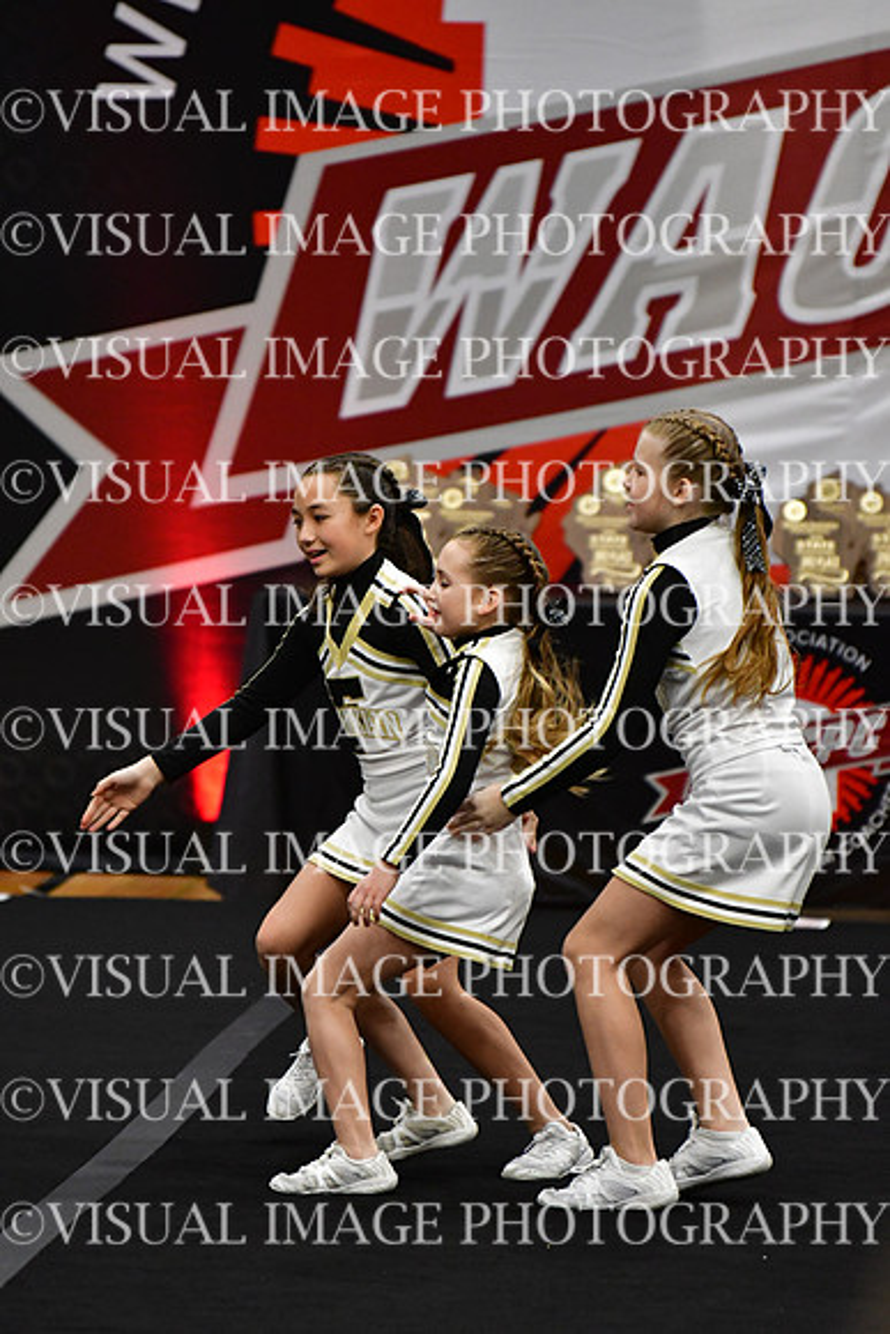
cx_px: 445
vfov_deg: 6.9
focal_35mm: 300
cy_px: 667
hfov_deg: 4.6
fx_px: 11117
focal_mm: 200
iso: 4000
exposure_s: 1/800
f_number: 2.8
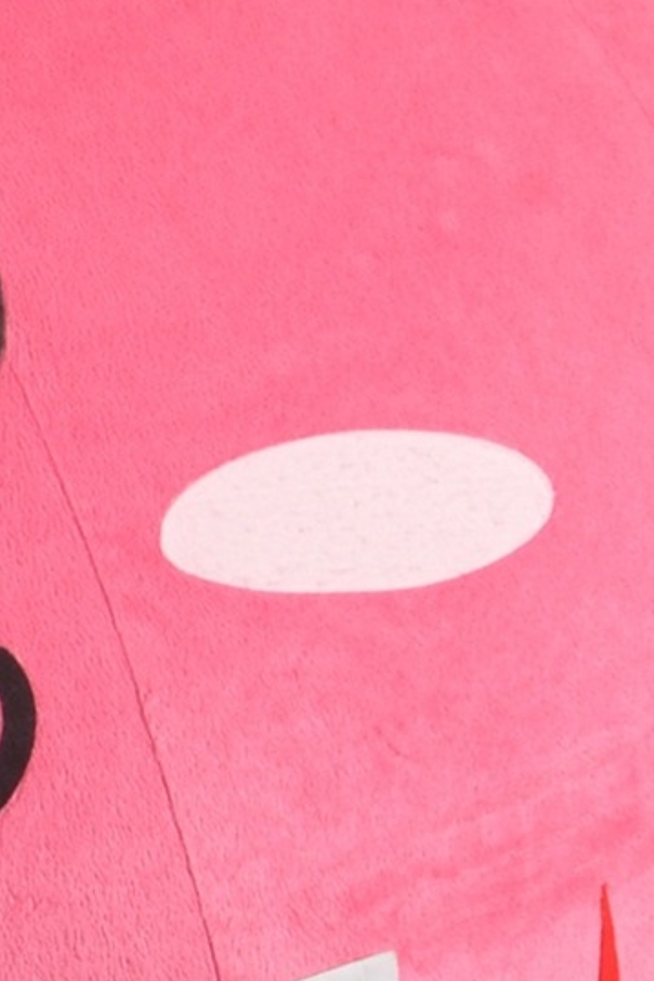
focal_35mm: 403
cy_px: 202
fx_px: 10974
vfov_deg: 5.1
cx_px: -802
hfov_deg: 3.4
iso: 200
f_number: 14
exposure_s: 1/50
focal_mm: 52
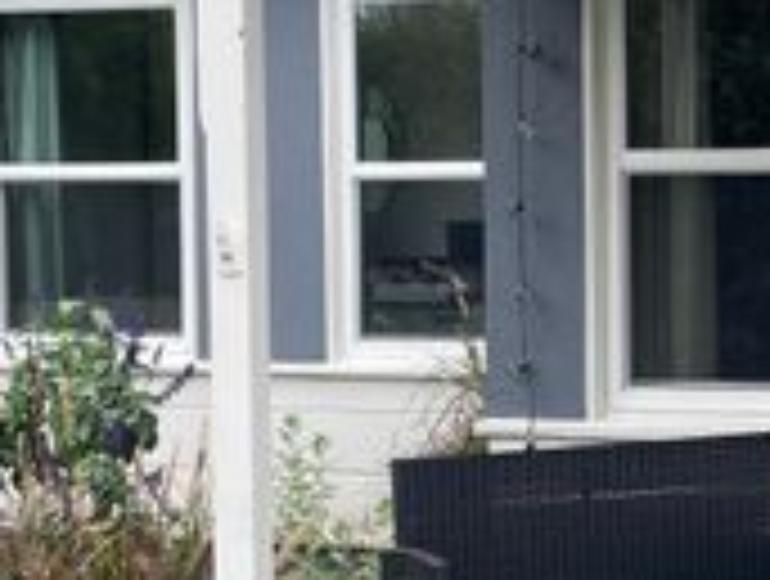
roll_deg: +0.0
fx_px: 2028
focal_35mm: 91
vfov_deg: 16.3
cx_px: 702
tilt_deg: -4.3
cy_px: 360
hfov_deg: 21.0
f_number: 1.6
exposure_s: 1/759
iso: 32
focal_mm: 4.2
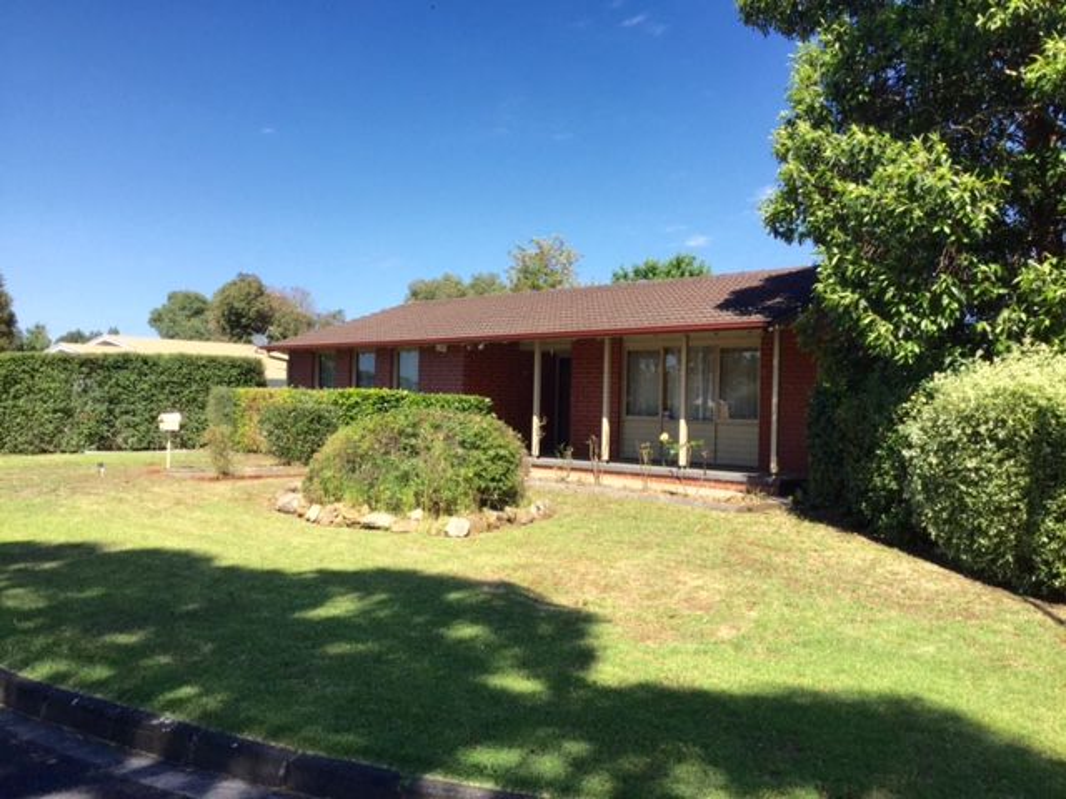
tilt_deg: -0.1
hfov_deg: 58.4
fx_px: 955
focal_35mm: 31
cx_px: 533
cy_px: 400
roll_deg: -0.3
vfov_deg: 45.4
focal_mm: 3.3
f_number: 2.4
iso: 25
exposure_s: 1/981
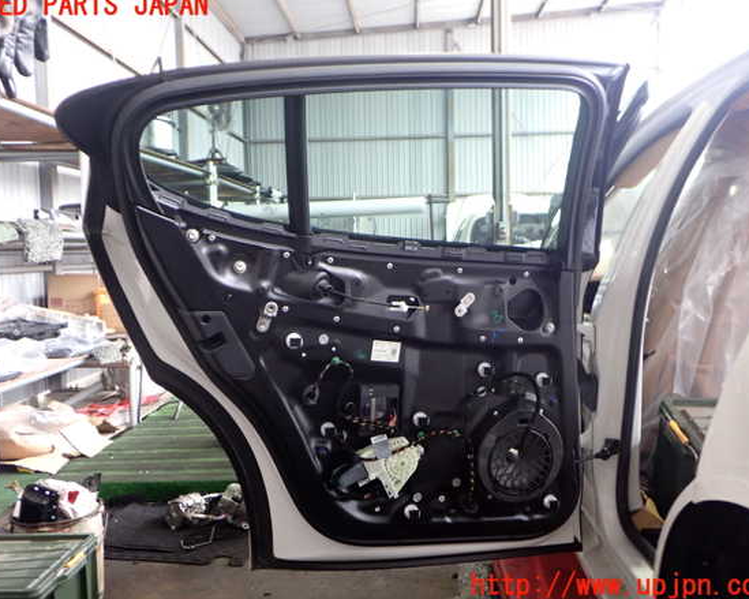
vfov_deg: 45.8
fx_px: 709
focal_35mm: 32
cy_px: 296
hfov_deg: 55.7
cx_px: 370
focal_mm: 5.4
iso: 200
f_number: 2.3
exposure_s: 1/30
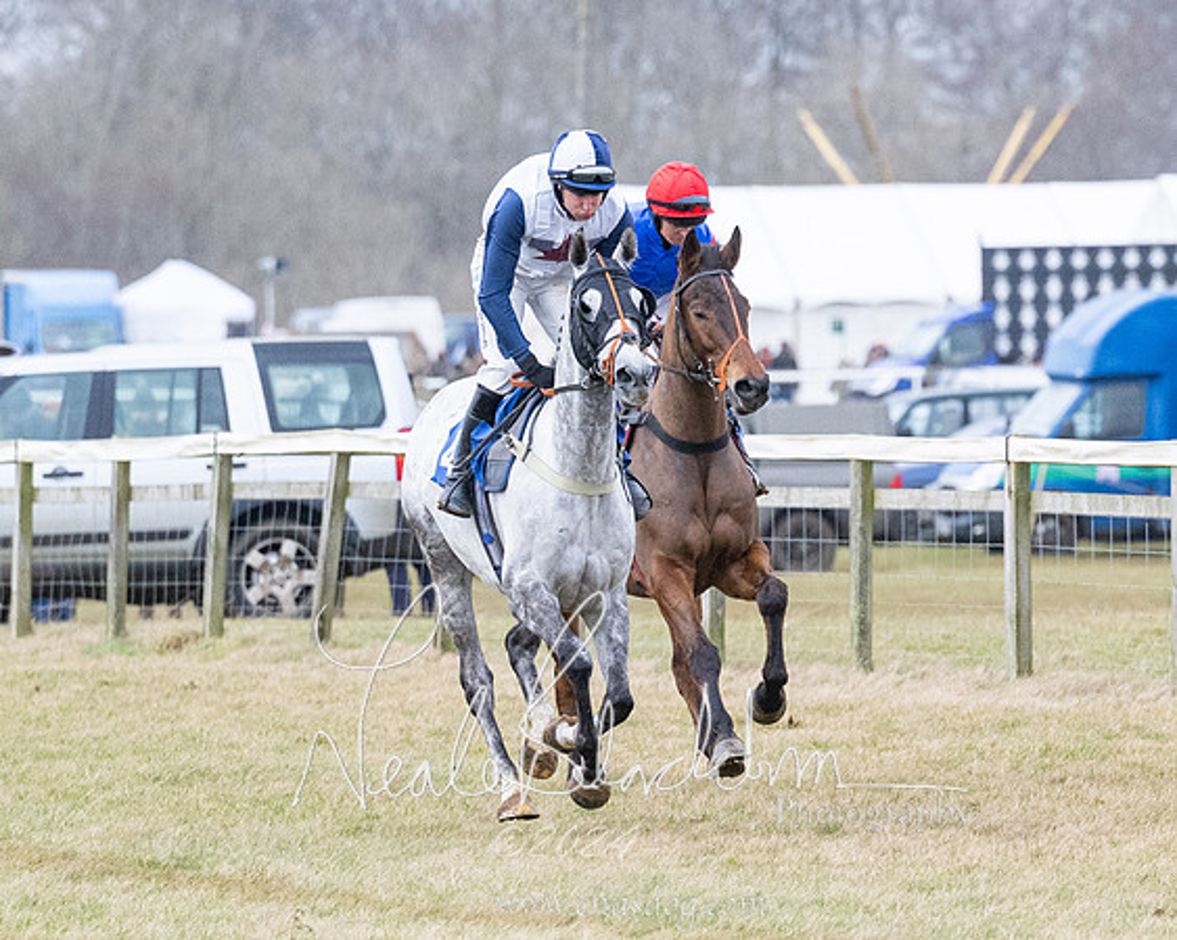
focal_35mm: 513
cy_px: 634
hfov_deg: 3.8
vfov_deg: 3.0
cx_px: 787
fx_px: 17856
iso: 1600
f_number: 4
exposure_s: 1/1000
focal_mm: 190
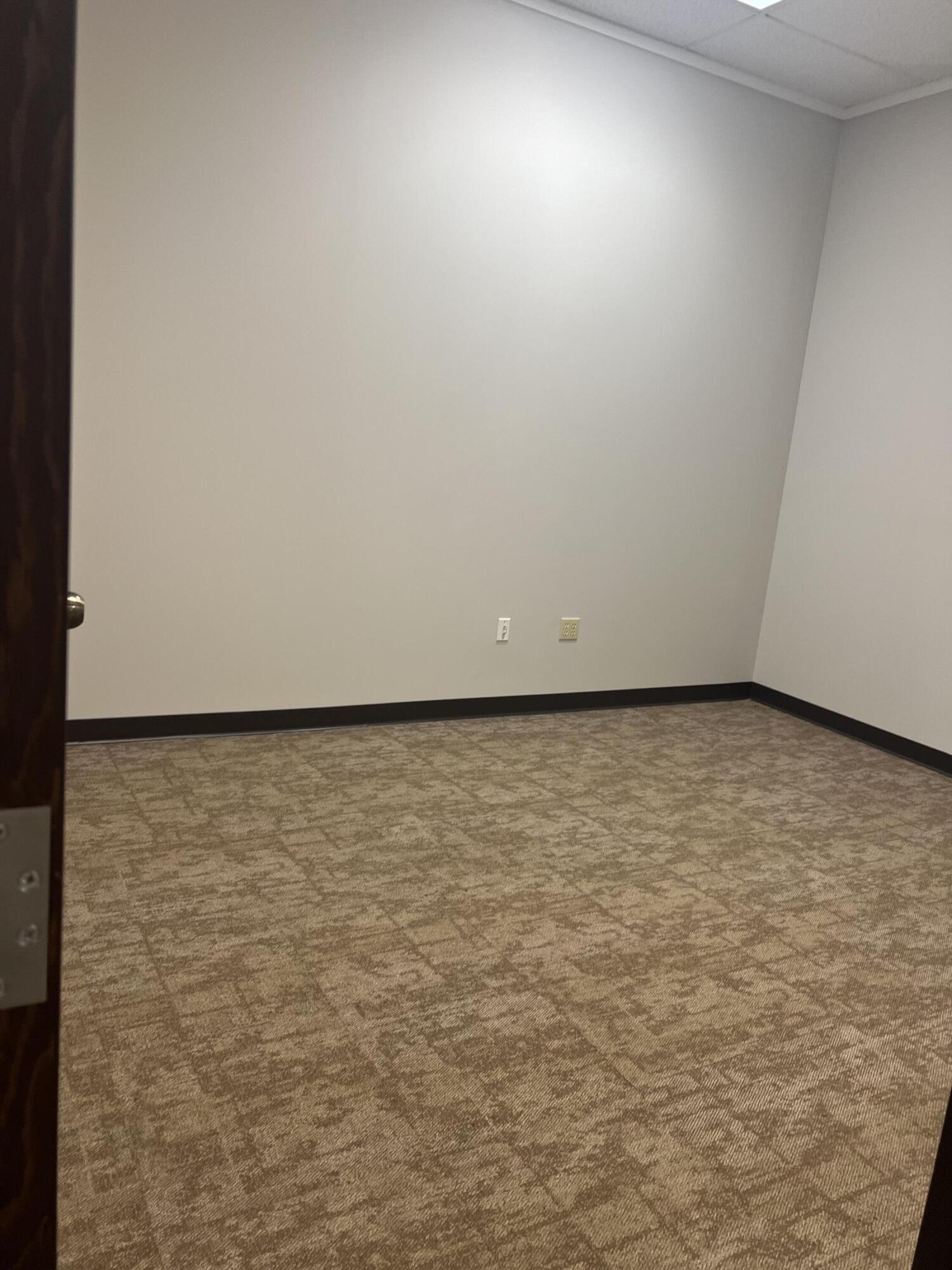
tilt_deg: -11.1
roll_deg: -5.4
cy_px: 635
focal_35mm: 26
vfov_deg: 67.3
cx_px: 476
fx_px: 953
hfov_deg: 53.1
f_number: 1.5
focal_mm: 5.7
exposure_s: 1/60
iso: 80
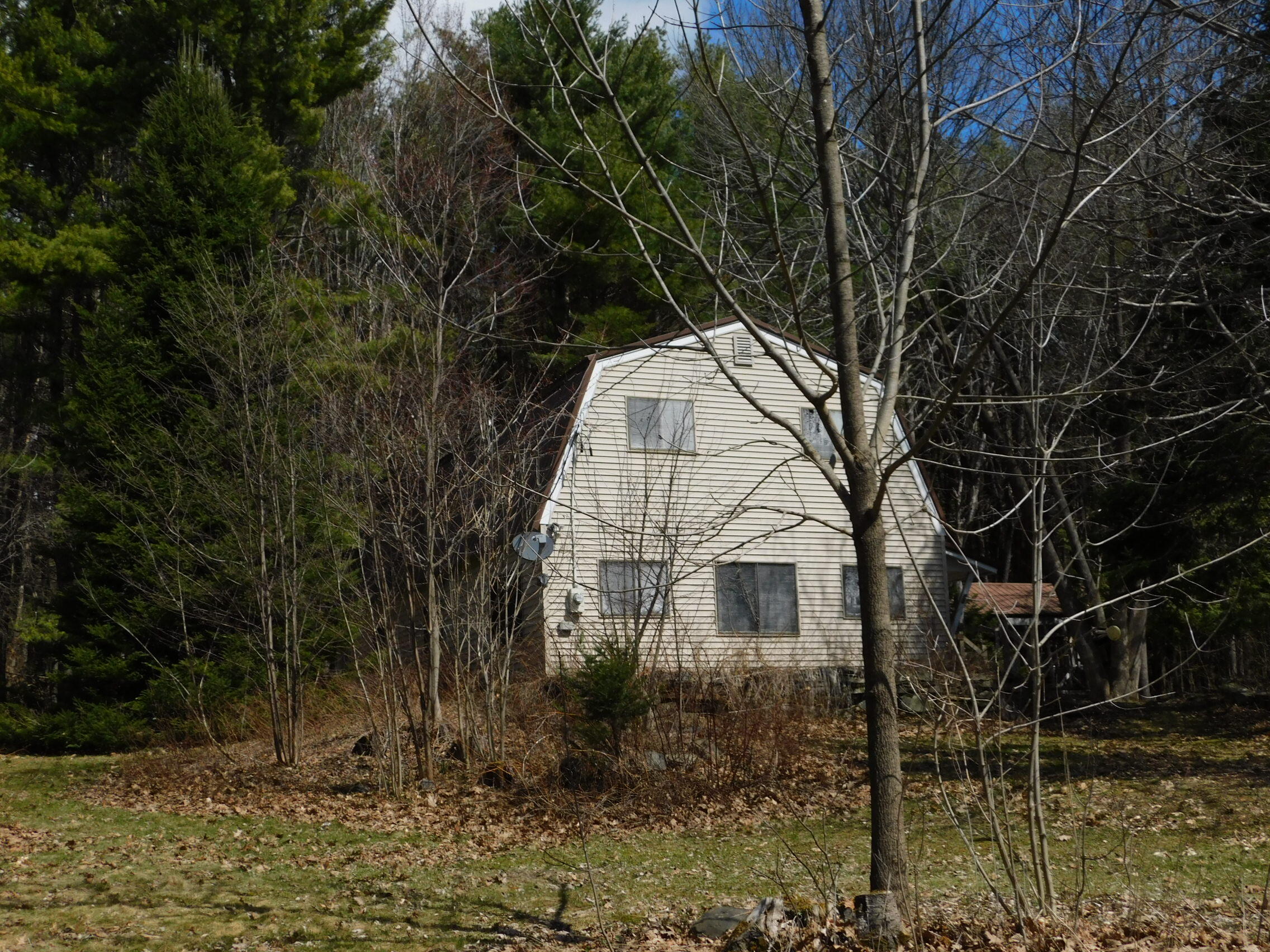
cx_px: 635
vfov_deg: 32.2
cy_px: 476
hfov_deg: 42.1
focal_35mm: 45
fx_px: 1651
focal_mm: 8
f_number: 7.4
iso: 125
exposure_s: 1/500
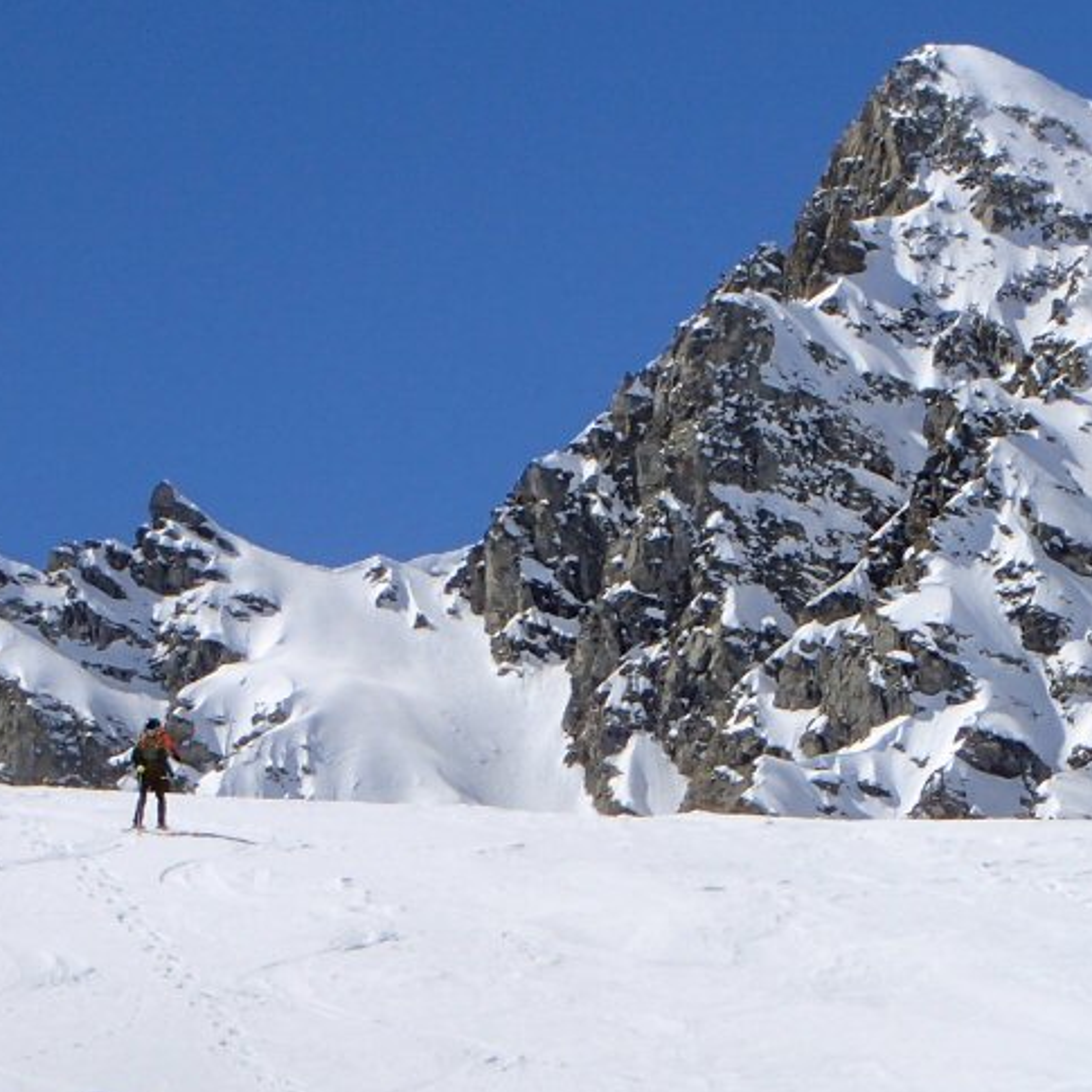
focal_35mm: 221
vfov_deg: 7.9
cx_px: 1125
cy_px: 1011
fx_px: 7888
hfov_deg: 7.9
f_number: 6.3
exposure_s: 1/800
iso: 100
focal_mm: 16.48
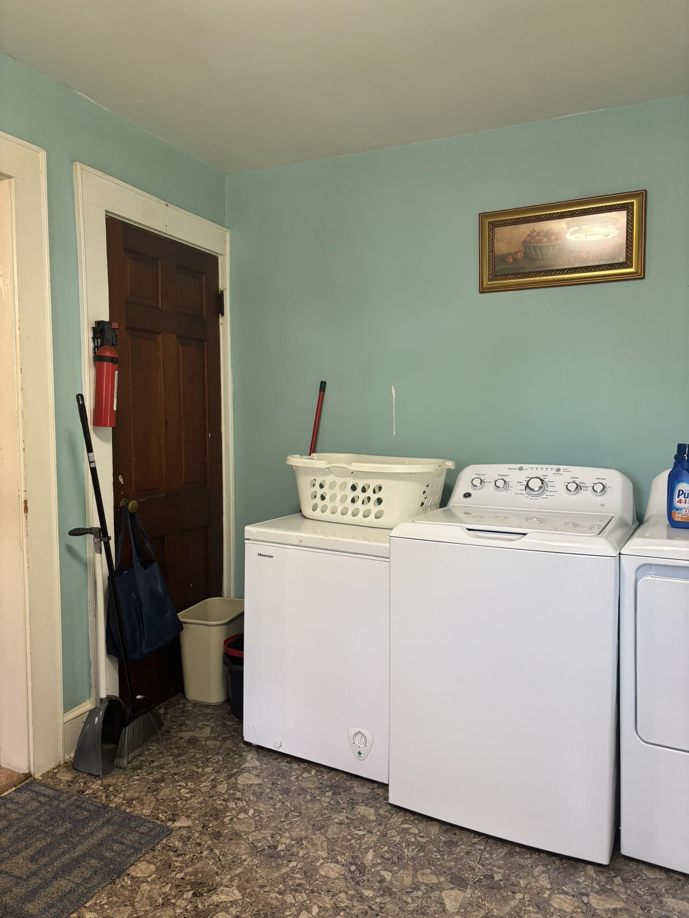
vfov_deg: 67.3
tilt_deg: -4.8
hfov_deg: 53.1
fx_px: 690
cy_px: 459
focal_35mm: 26
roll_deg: -1.3
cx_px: 344
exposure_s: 1/60
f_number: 1.6
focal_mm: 5.96
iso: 160
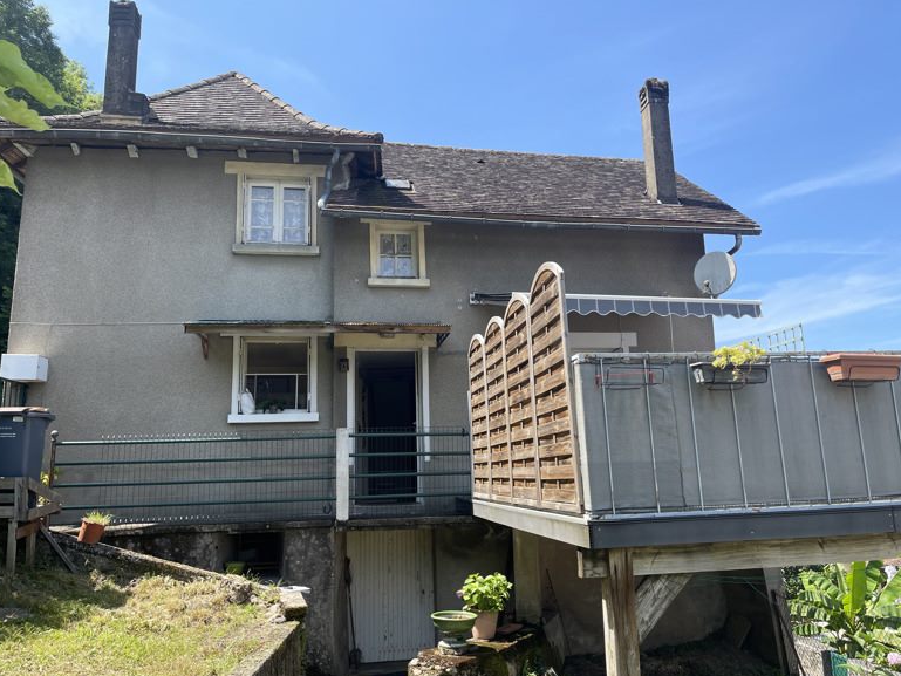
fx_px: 677
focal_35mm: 26
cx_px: 452
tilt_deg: +10.0
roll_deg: +1.5
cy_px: 350
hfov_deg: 67.3
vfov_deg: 53.1
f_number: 1.6
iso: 32
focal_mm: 5.1
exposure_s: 1/1353
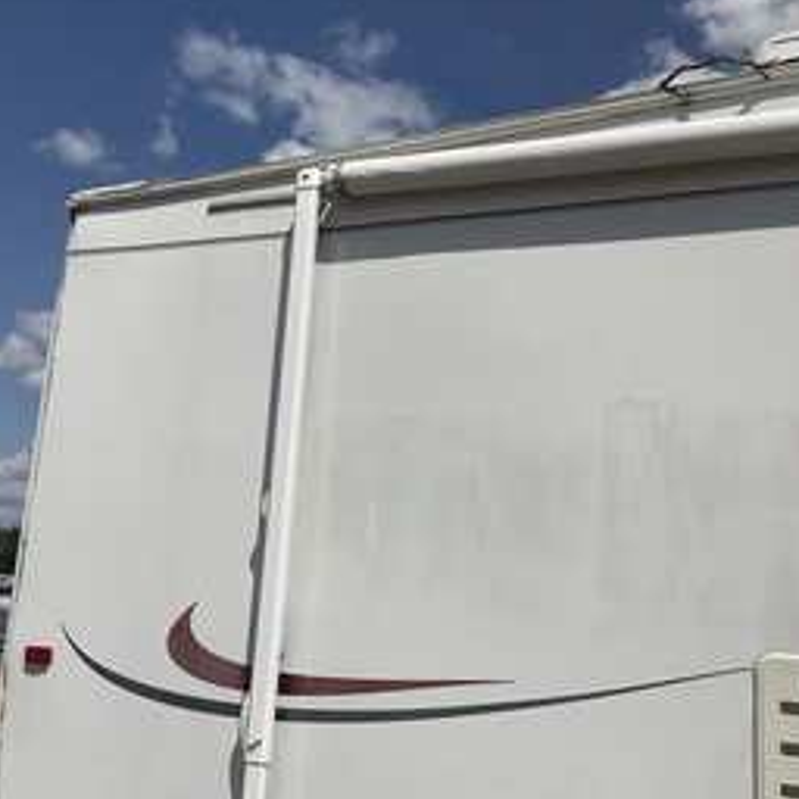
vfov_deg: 41.9
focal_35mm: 40
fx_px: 1045
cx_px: 415
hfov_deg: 41.9
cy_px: 396
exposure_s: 1/5814
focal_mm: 3
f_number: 1.8
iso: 25
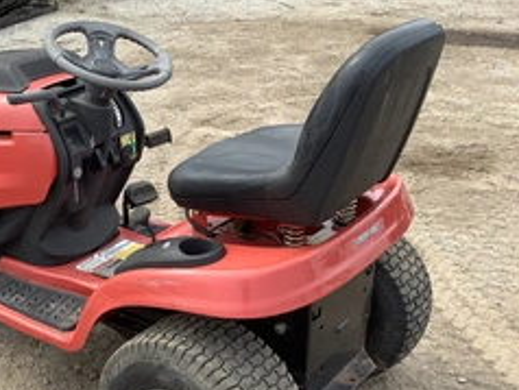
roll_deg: +0.1
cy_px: 275
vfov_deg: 27.8
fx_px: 780
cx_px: 120
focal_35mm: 52
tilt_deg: -26.7
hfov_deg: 35.8
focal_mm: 3.3
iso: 25
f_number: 2.4
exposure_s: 1/431
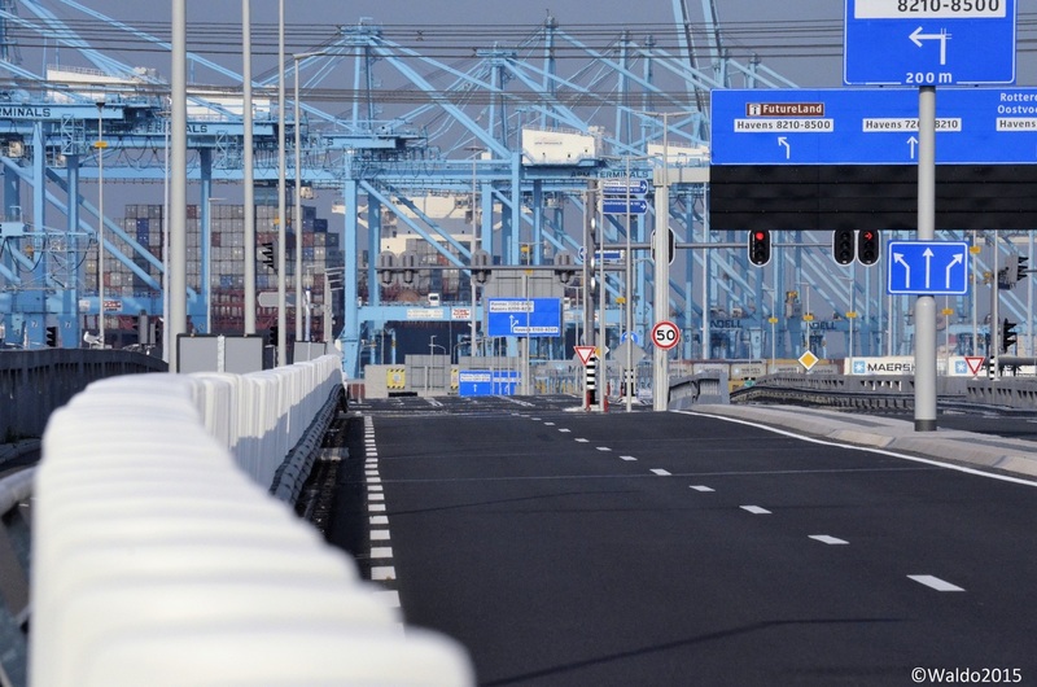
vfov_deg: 4.6
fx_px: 8624
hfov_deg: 6.9
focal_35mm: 300
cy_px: 344
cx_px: 518
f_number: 16
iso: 2000
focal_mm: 200
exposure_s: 1/4000
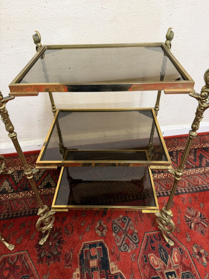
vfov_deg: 71.6
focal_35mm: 24
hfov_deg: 56.8
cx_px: 104
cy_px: 140
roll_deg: +1.7
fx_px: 193
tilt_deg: -40.2
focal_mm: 6.76
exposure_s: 1/50
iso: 200
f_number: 1.78
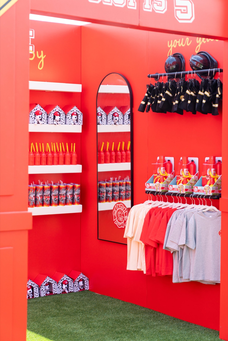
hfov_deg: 19.5
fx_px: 665
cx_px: 114
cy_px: 170
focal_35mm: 70
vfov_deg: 28.8
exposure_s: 1/1600
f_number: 2.8
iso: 160
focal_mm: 70
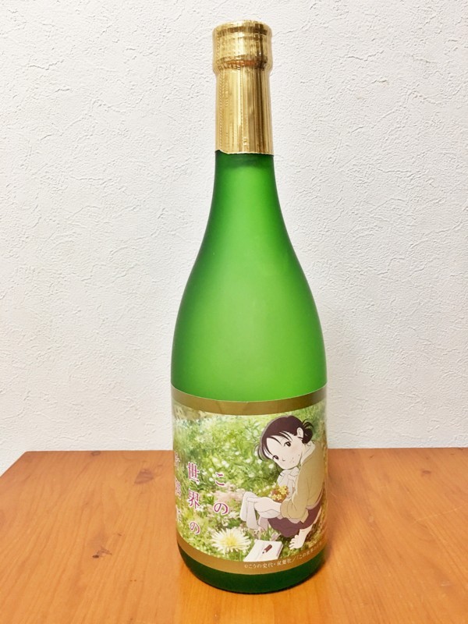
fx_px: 523
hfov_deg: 48.2
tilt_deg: -10.2
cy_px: 312
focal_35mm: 29
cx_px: 234
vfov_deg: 61.7
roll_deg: +1.0
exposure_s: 1/15
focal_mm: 4.15
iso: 50
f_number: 2.2
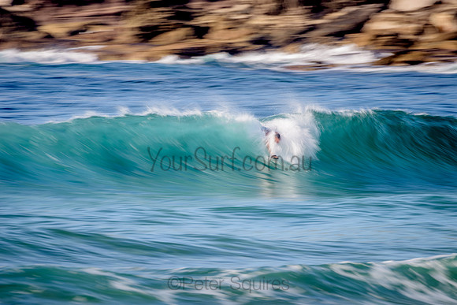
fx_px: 7783
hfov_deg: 3.4
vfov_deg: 2.2
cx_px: 280
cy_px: 151
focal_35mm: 613
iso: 31
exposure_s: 1/13
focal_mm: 500
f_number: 11
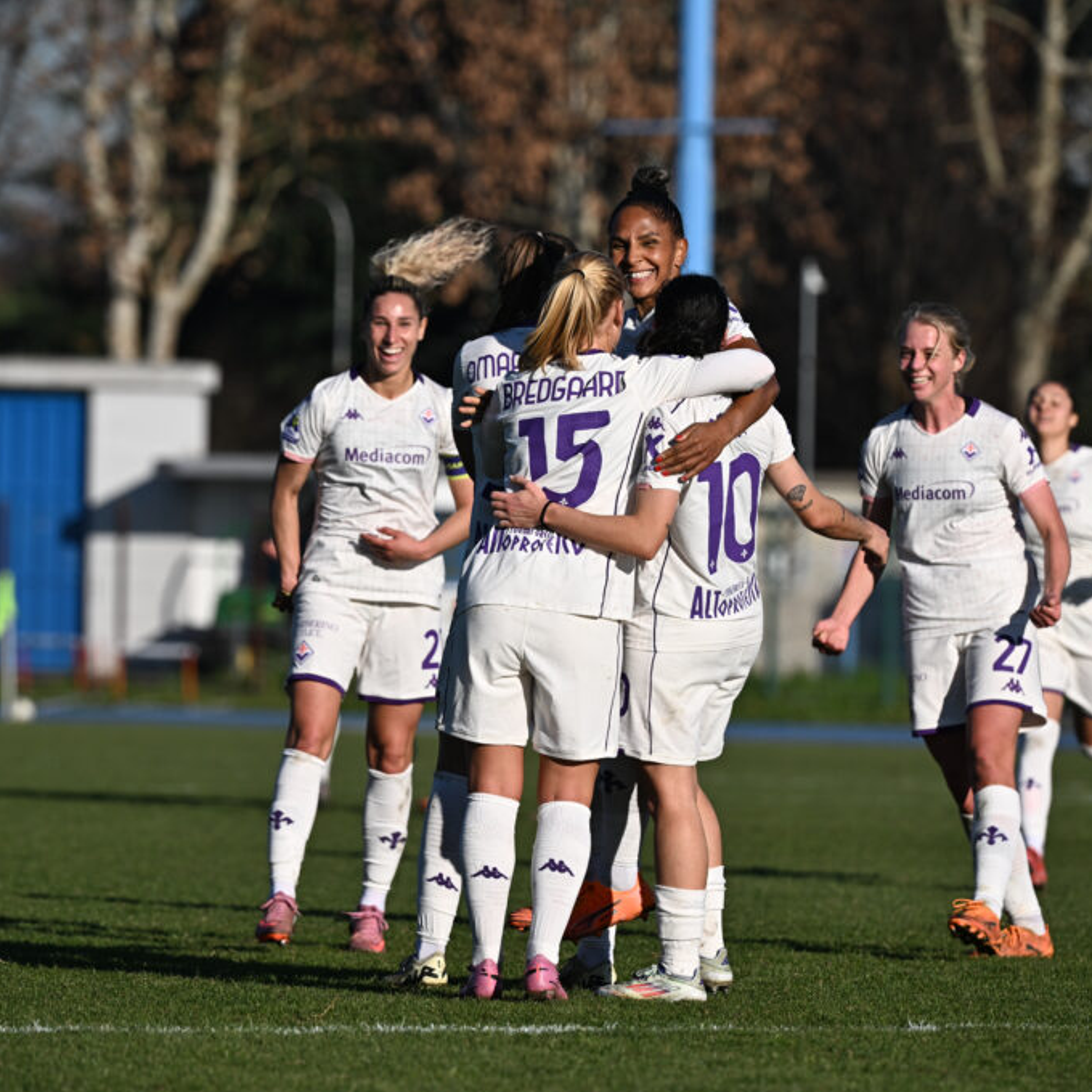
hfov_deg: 5.7
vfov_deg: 5.7
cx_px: 562
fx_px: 10957
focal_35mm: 307
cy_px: 547
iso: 450
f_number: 5
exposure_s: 1/5000
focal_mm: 240
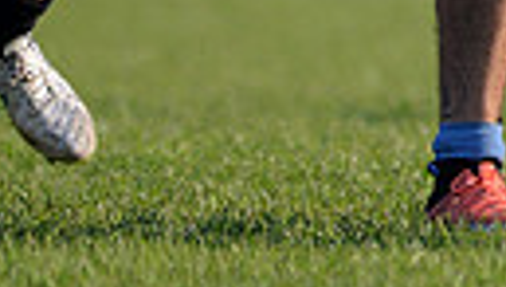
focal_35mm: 1977
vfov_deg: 0.6
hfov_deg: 1.1
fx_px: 26564
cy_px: -411
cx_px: 647
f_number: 4
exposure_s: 1/2000
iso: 560
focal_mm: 420
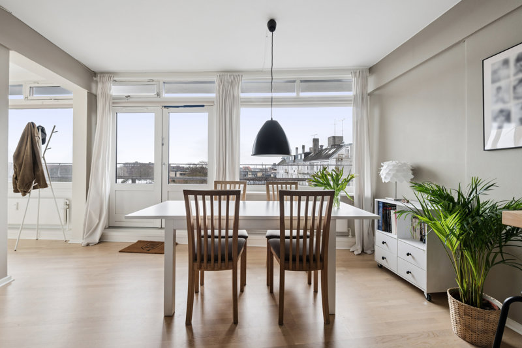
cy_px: 174
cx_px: 261
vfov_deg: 73.7
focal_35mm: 16
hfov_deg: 96.7
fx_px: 232
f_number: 9
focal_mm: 16
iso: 160
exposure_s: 1/15
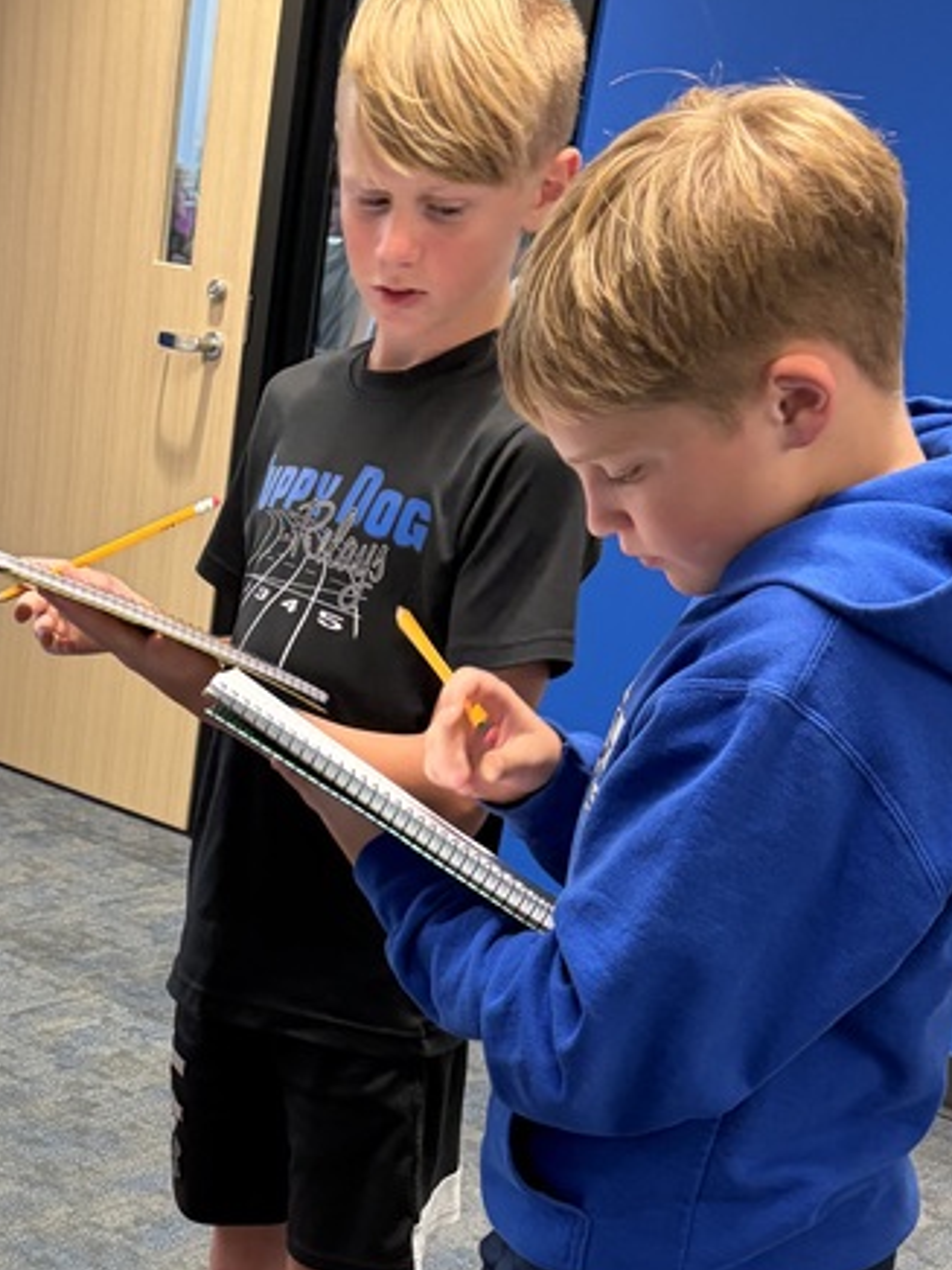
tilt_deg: -24.7
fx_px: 2237
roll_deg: -6.0
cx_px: 44
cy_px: 1156
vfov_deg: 30.2
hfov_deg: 23.2
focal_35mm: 61
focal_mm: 5.96
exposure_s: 1/60
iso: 160
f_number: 1.6
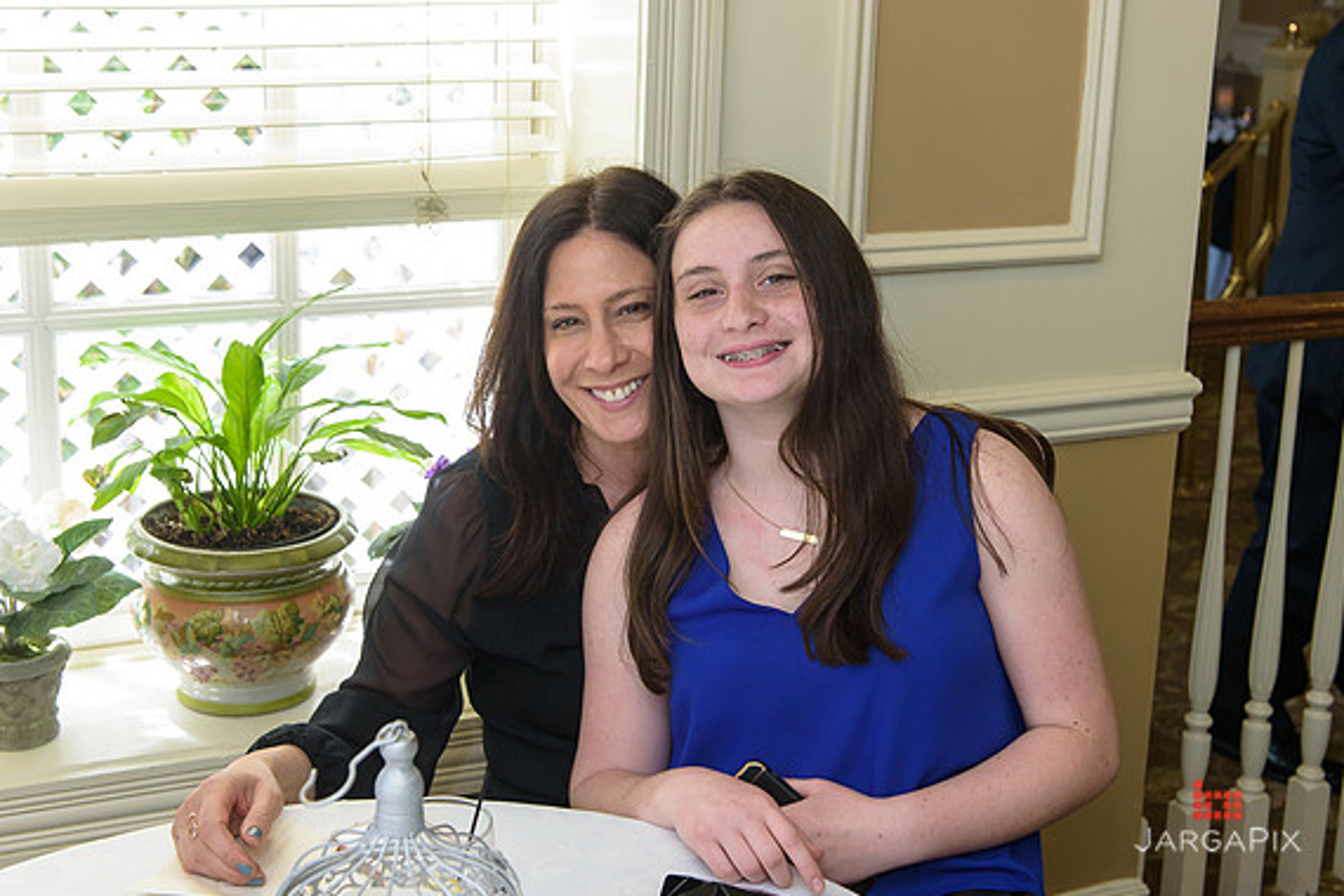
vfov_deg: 25.9
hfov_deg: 38.2
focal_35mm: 52
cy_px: 348
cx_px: 740
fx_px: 1941
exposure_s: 1/160
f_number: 4
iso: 1250
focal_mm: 42
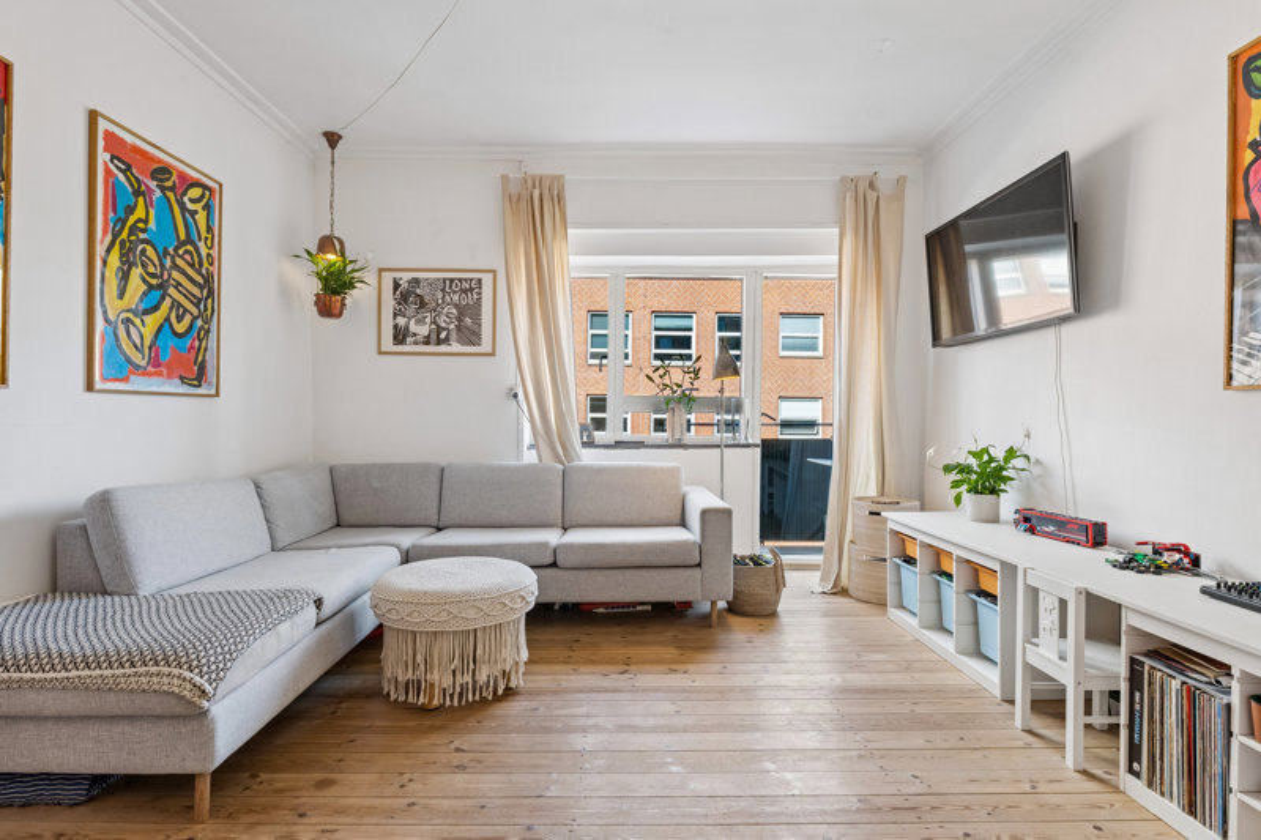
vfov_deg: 67.4
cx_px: 630
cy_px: 420
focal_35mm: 18
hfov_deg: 90.0
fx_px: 630
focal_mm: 18
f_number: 10
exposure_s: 1/5
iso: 160
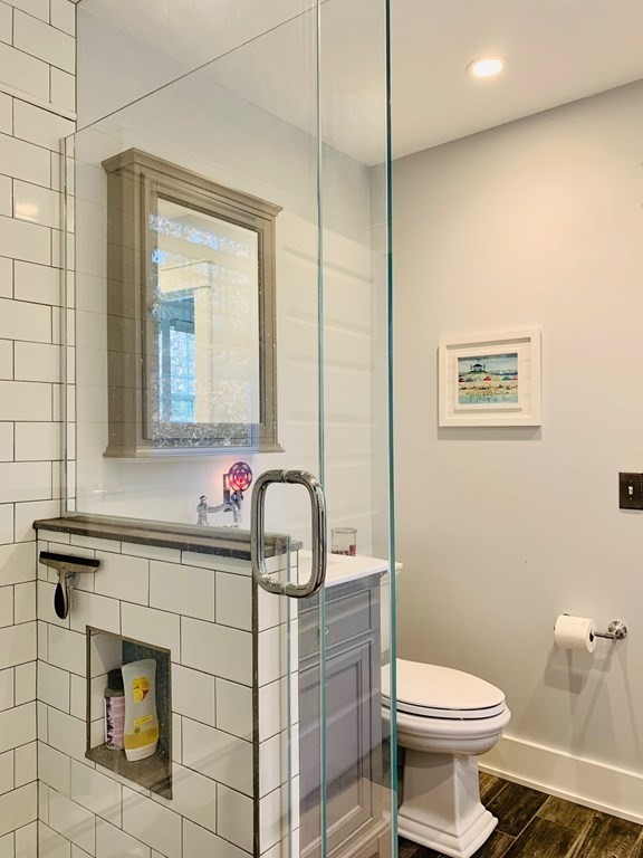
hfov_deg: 53.1
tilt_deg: +1.7
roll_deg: +0.8
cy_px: 429
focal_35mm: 26
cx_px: 322
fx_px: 644
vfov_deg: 67.3
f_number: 1.8
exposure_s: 1/60
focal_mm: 4.25
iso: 80
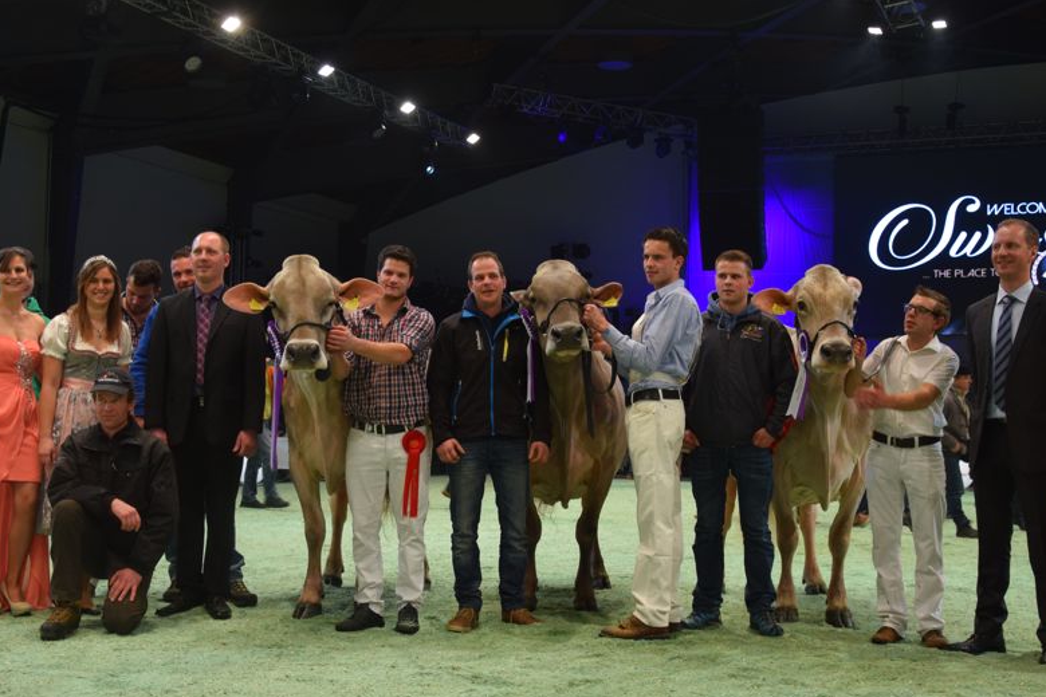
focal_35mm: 50
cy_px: 401
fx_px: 1453
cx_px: 553
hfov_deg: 39.6
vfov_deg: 27.0
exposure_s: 1/60
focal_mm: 26
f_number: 4
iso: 450
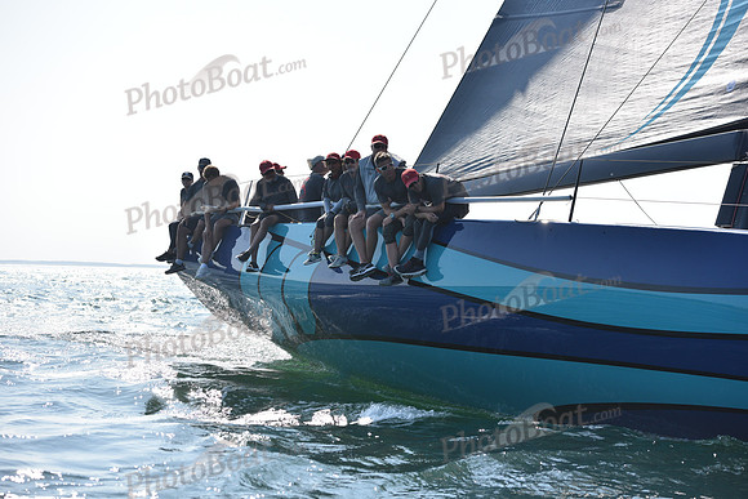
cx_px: 374
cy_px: 250
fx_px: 1455
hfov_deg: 28.8
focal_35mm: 70
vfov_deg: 19.5
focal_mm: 70
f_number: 4.5
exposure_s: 1/2500
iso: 320
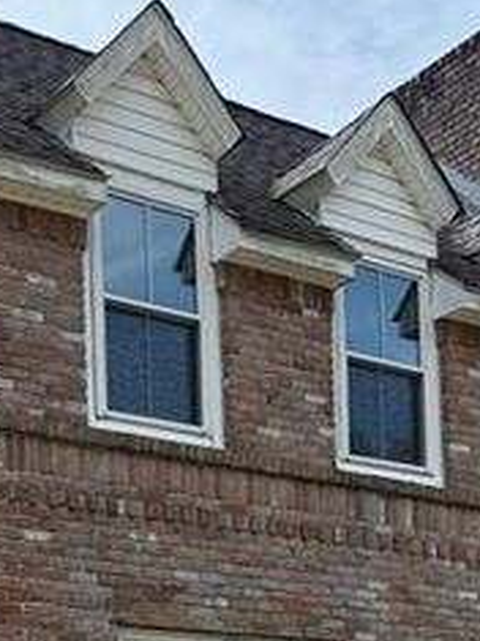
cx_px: -14
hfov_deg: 20.8
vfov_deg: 24.8
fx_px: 1258
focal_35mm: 68
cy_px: 833
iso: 125
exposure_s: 1/4975
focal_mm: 6.76
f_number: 1.78
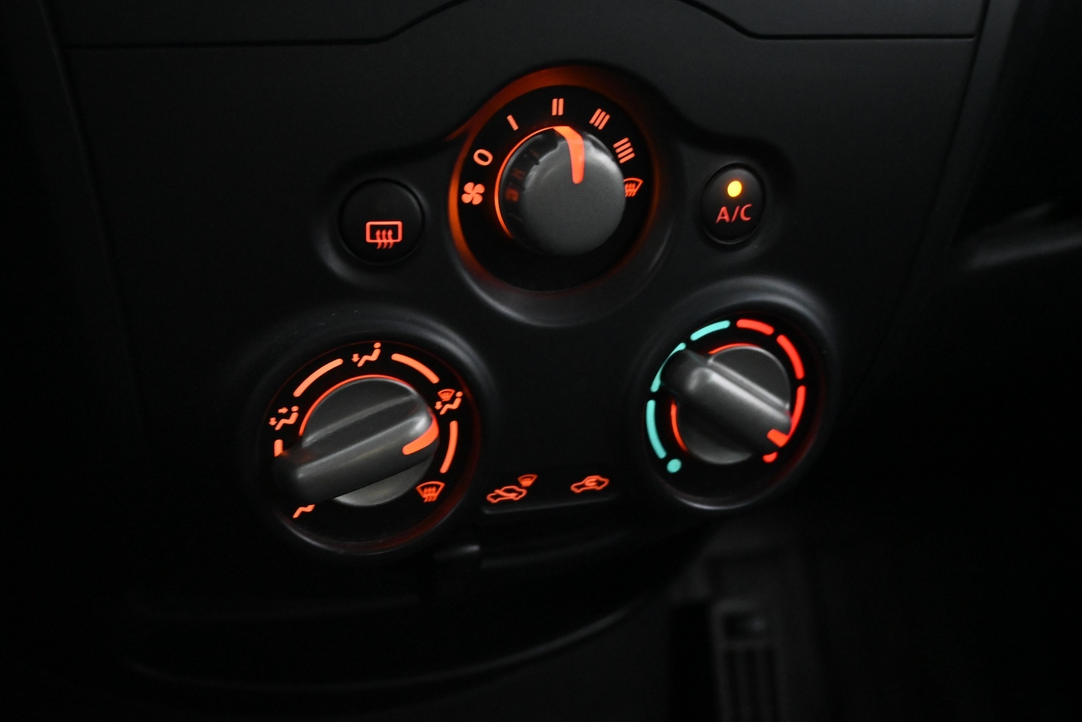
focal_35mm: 46
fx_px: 1375
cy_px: 361
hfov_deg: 43.0
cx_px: 541
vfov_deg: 29.4
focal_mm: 30.5
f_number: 4.8
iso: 5600
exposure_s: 1/50
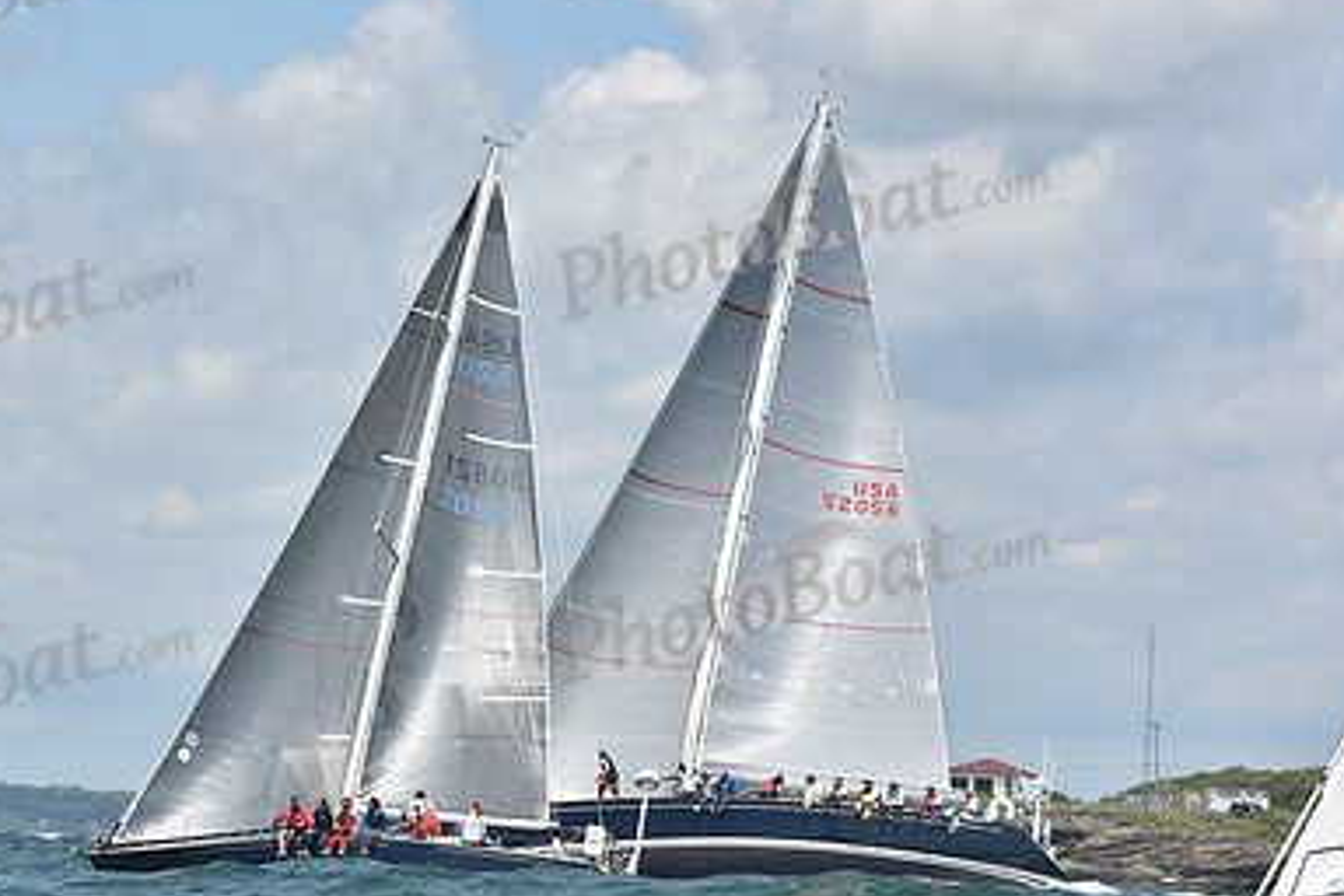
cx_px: 378
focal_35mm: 169
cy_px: 460
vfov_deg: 8.1
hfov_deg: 12.1
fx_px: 6309
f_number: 7.1
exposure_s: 1/1250
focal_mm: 112
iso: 250
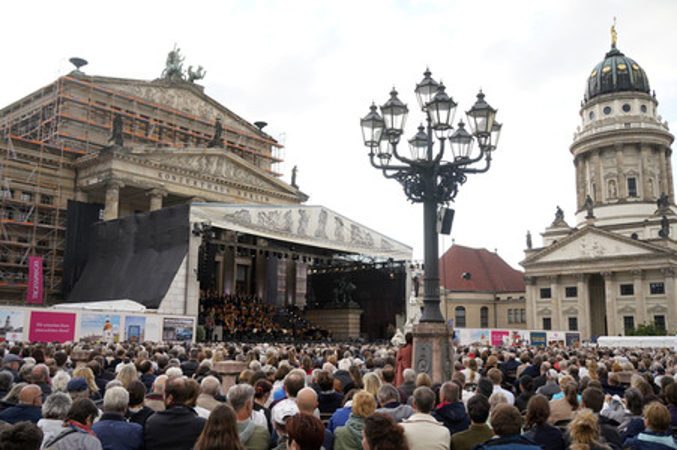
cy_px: 225
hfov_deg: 55.8
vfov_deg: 38.8
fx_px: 639
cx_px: 338
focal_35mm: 34
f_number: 5.6
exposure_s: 1/500
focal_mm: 34
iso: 640
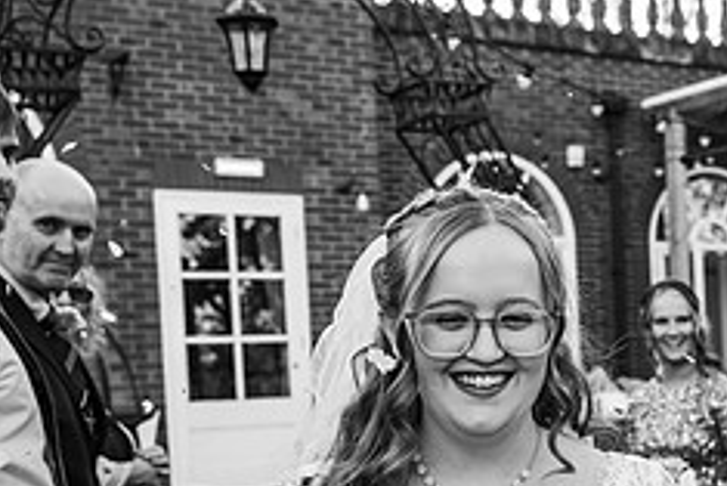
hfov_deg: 26.1
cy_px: 446
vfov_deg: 18.1
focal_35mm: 74
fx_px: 1495
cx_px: 696
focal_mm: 30
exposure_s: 1/640
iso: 450
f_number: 4
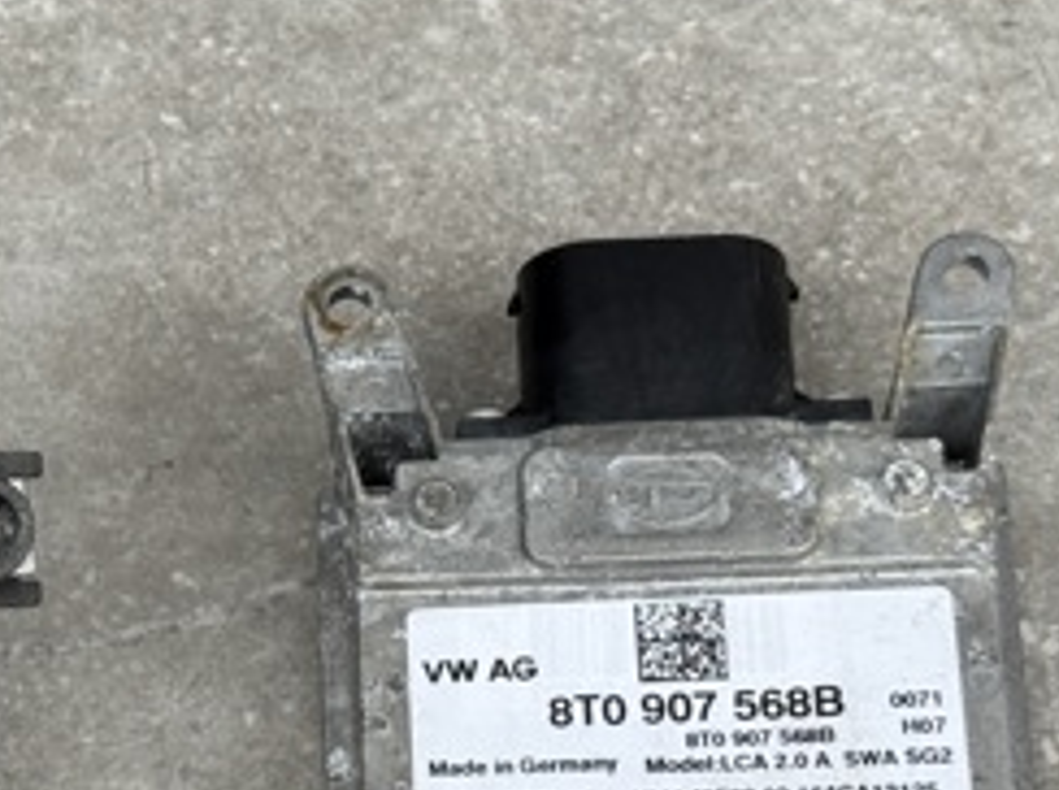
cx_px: -200
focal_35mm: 126
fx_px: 3847
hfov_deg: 15.1
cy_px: 766
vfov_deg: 11.6
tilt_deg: -65.8
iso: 100
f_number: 1.78
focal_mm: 6.76
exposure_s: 1/60
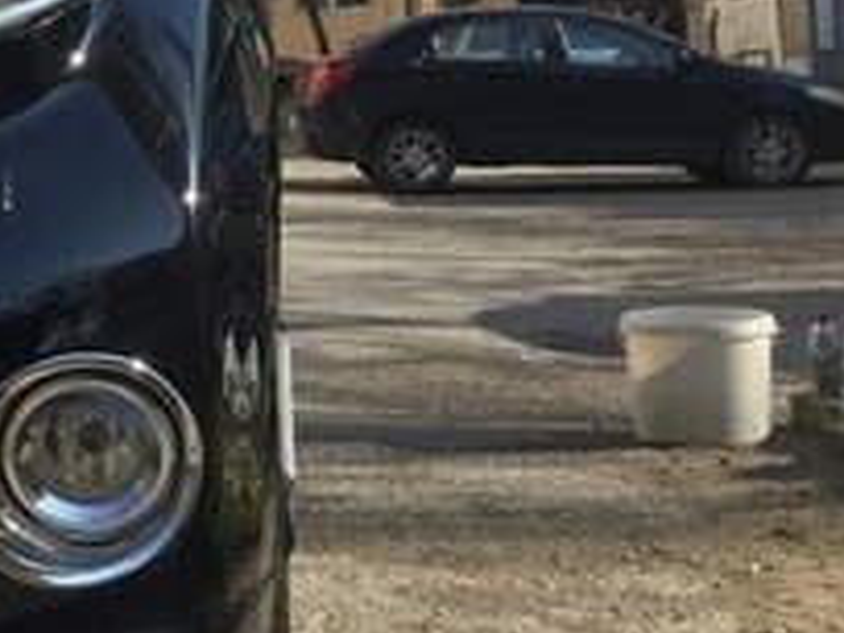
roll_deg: +1.6
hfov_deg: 18.1
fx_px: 2292
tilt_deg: +0.8
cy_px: 114
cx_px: -496
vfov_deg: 15.6
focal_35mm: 94
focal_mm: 4.15
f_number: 2.2
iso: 32
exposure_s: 1/1276
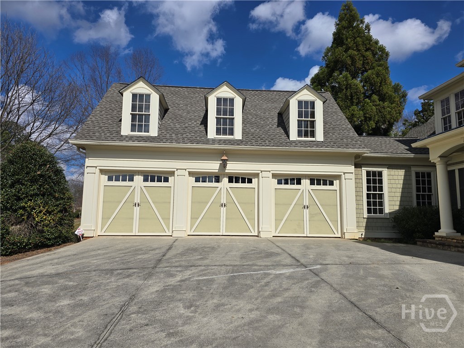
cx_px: 232
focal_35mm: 23
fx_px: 308
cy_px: 174
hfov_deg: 73.9
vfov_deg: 58.9
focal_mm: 6.3
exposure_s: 1/1957
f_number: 1.7
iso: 12
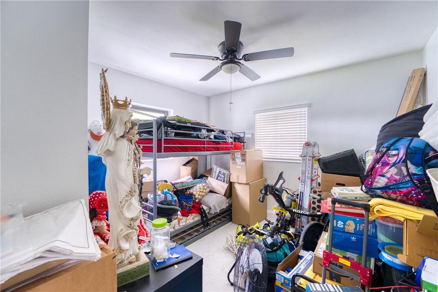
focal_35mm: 15
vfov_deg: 78.9
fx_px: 178
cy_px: 146
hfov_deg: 101.9
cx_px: 219
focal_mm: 14.6
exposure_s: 1/2.5
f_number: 9
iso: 320
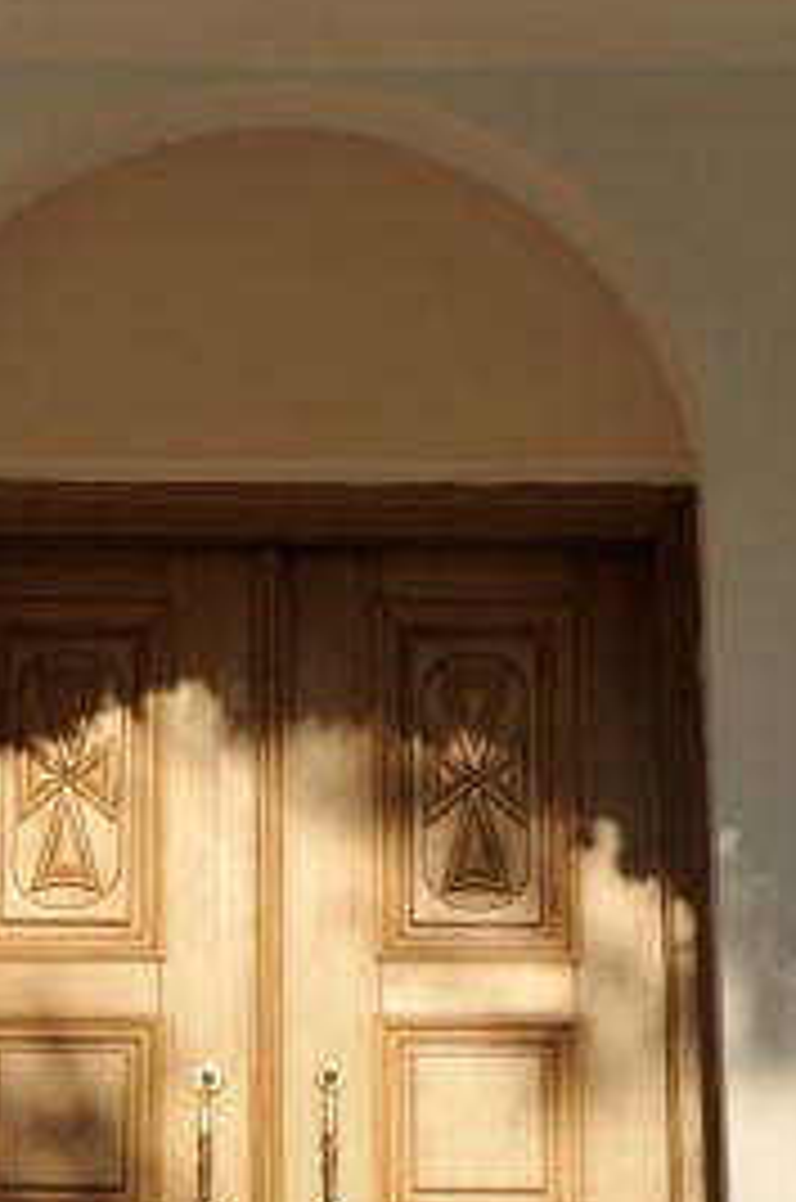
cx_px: 88
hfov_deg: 8.4
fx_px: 5394
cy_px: -1364
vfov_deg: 11.2
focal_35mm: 162
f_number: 5
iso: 200
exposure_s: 1/2000
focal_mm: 24
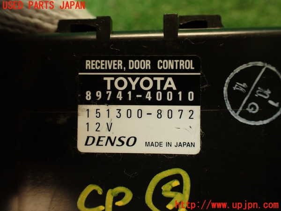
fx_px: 244
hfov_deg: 60.0
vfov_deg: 46.8
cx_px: 140
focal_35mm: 30
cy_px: 106
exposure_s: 1/40
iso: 200
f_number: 2.3
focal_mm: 5.4
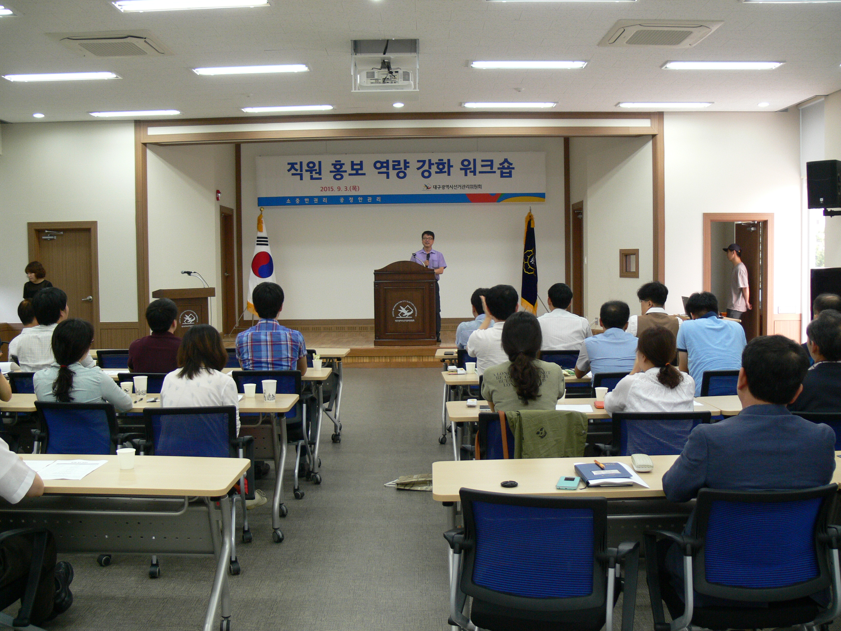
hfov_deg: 52.6
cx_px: 420
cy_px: 316
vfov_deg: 40.7
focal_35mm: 35
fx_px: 850
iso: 125
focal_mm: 7.4
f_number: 2.8
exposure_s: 1/30
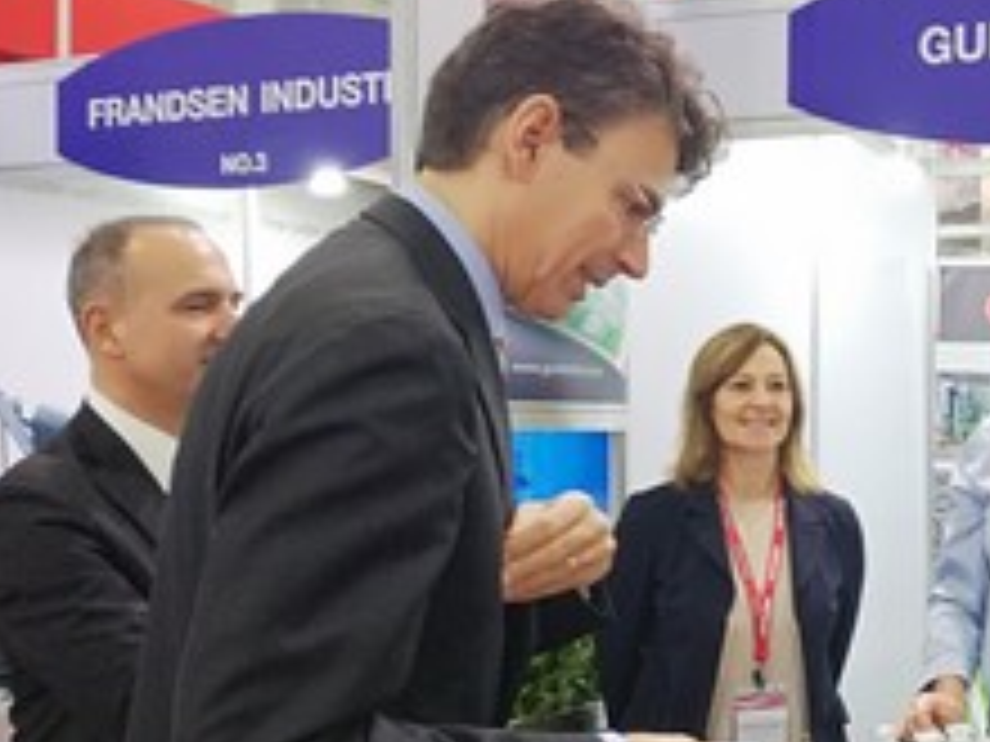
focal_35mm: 49
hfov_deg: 36.5
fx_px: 1401
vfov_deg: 29.6
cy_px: 463
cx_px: 891
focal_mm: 3.79
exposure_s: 1/33.3
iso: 125
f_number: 2
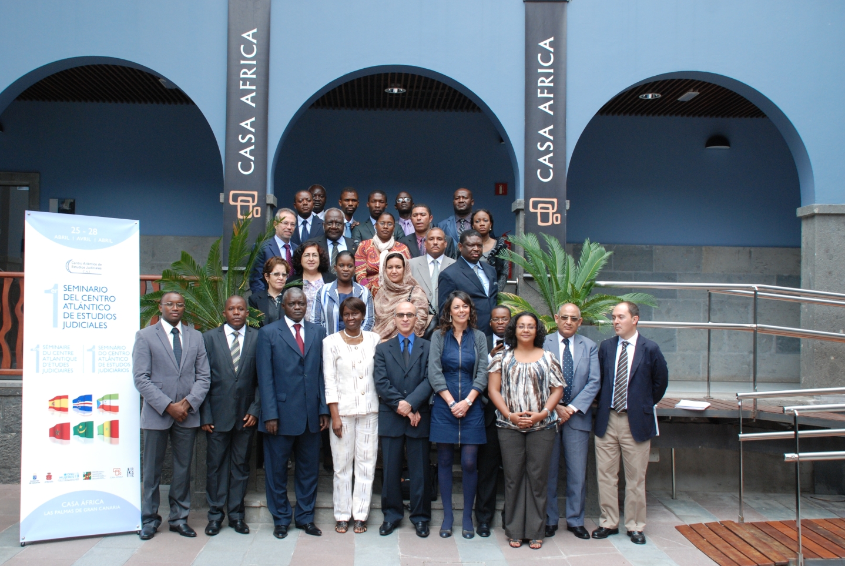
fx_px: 987
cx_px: 400
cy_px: 290
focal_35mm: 42
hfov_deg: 46.3
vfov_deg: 32.0
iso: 400
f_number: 6.3
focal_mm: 26
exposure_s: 1/160
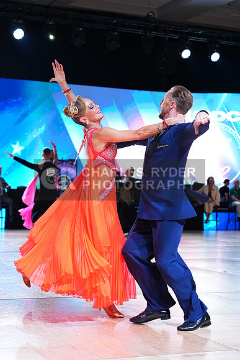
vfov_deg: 28.8
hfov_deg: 19.5
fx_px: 700
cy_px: 180
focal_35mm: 70
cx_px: 120
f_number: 4
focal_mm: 70
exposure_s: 1/400
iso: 1600
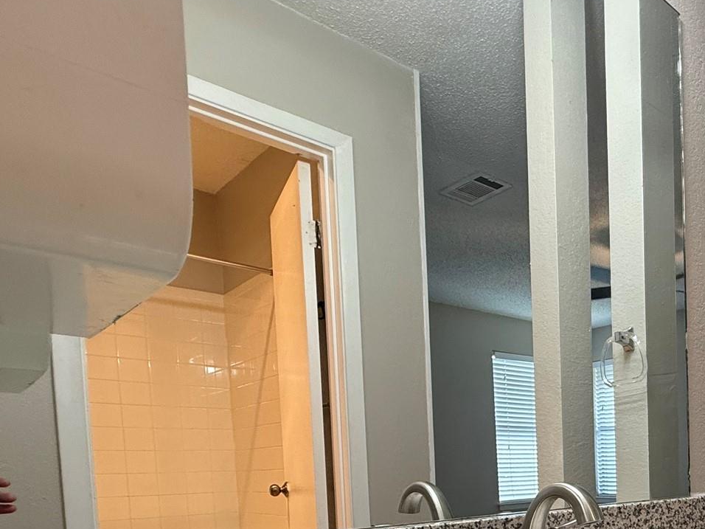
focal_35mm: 30
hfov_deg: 49.6
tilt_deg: -3.7
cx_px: 696
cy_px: 497
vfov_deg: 42.1
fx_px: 611
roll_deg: +1.0
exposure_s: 1/120
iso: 125
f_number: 2.2
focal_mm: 2.22
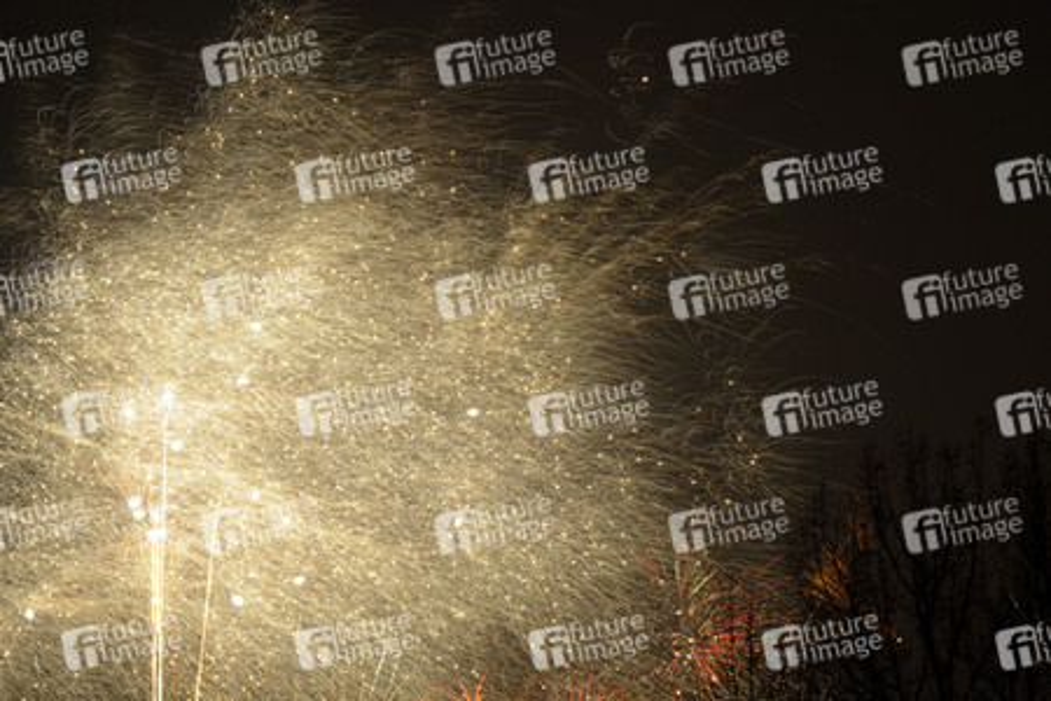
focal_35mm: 210
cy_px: 350
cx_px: 526
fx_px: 6130
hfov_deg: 9.8
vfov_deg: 6.5
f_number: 18
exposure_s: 30
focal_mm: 210
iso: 500
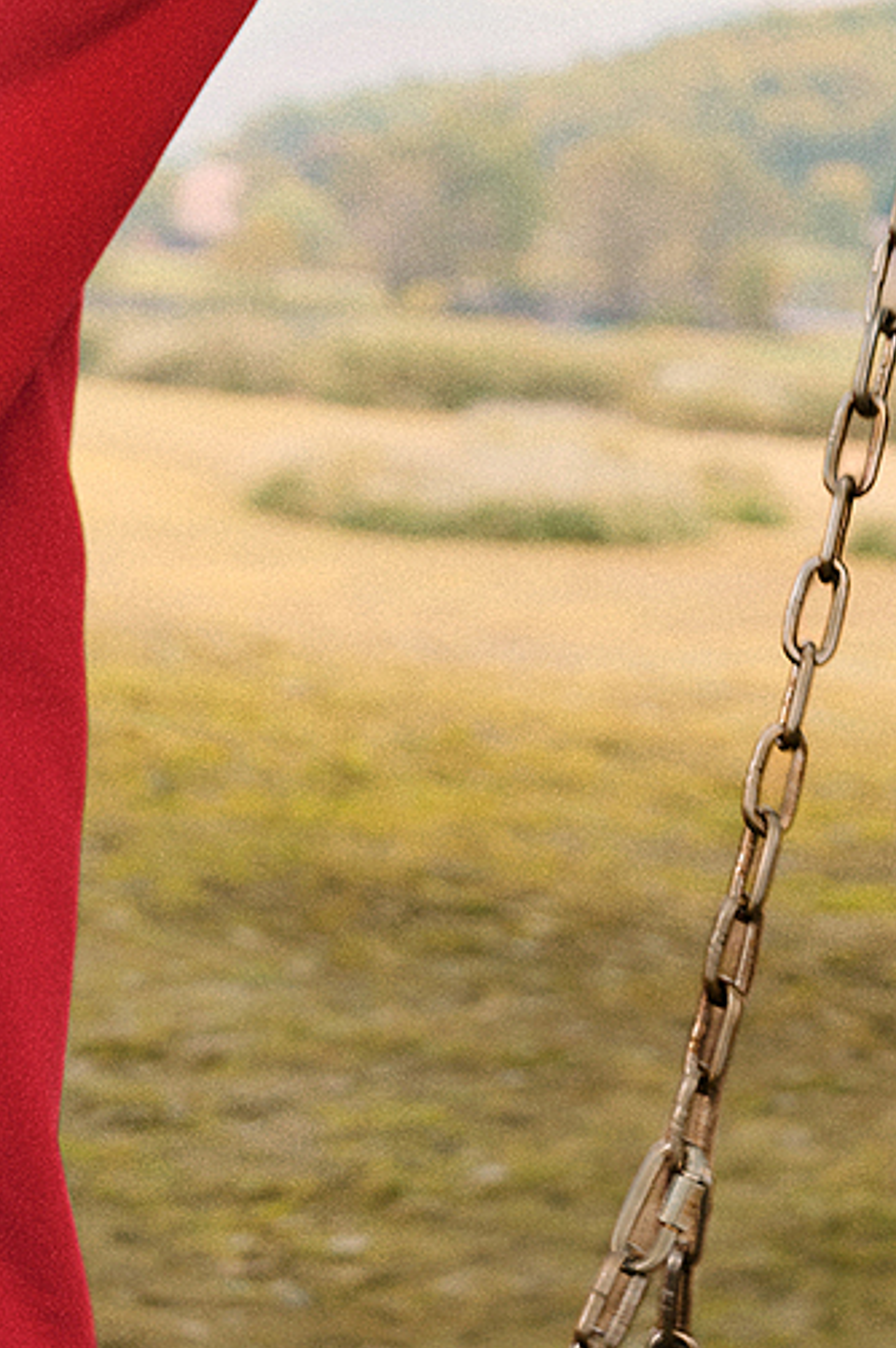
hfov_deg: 12.0
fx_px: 4221
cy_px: 89
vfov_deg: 17.8
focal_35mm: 113
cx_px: -16
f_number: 2.8
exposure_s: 1/80
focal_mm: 29.5
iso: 64
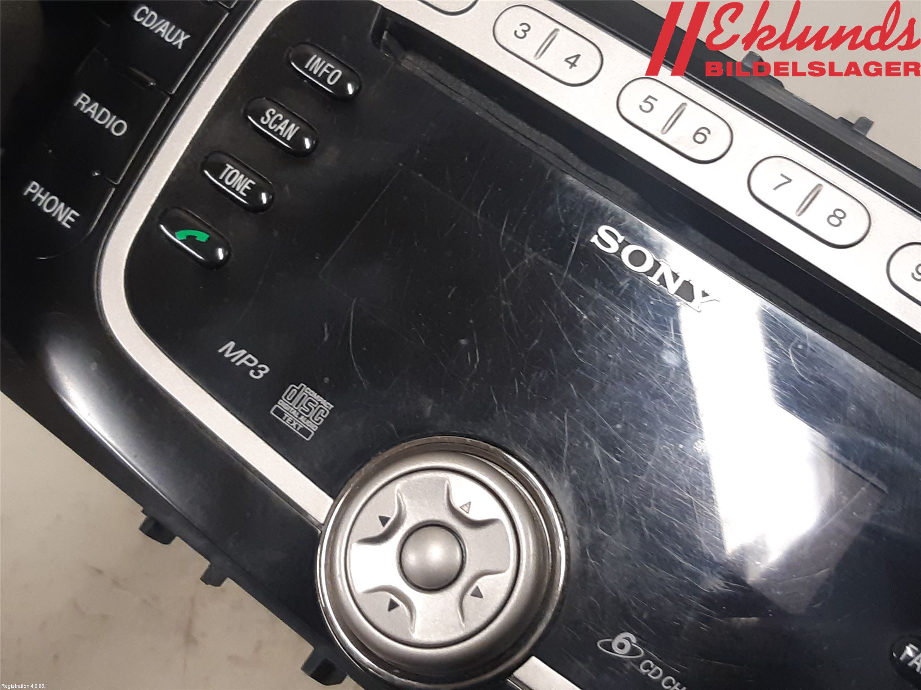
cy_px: 345
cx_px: 460
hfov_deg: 67.3
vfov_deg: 53.1
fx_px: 692
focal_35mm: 26
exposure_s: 1/50
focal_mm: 3.93
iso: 200
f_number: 1.7
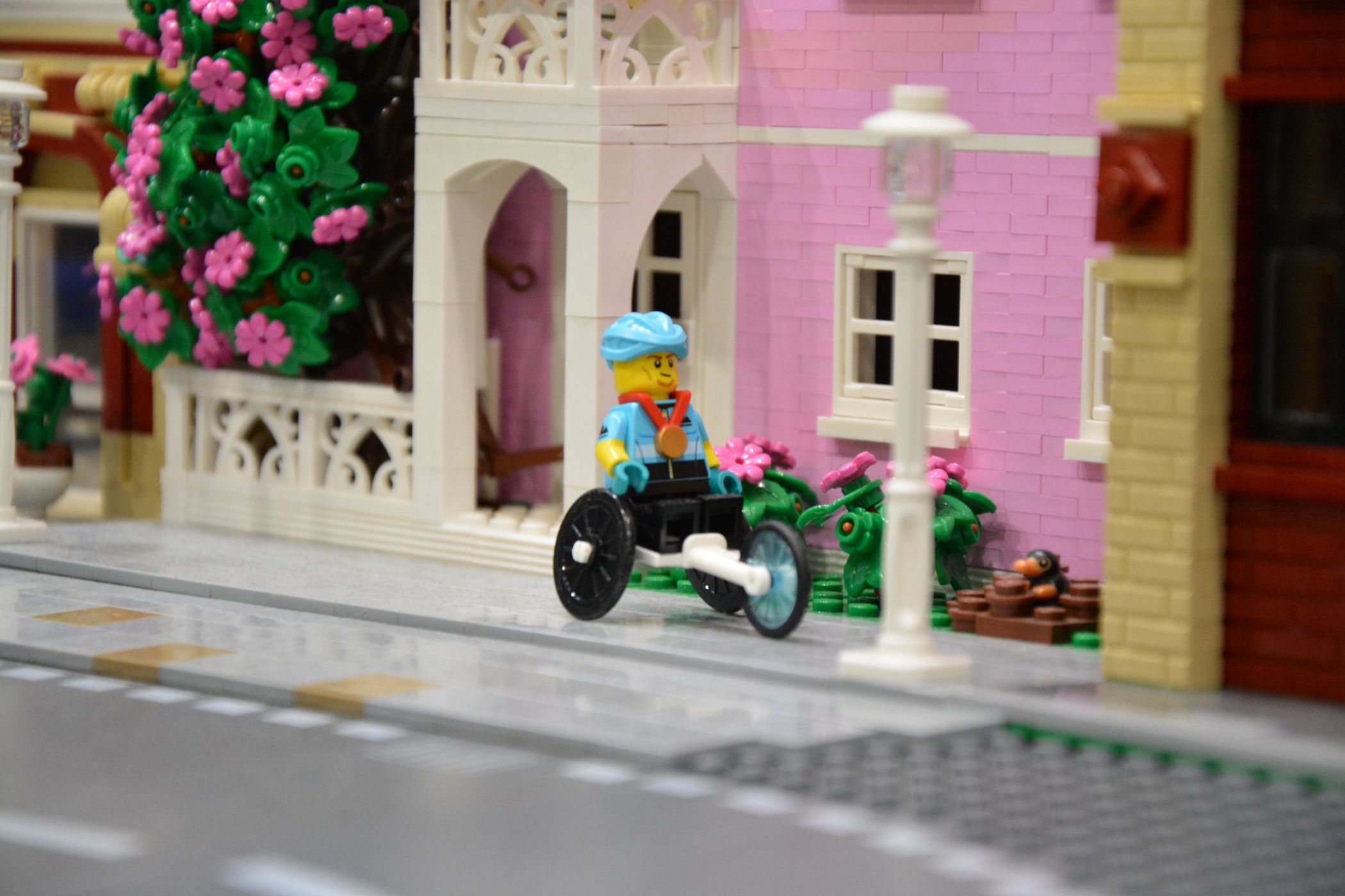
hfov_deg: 14.9
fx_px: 5155
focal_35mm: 138
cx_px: 672
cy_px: 448
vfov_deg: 9.9
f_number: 5.6
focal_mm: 92
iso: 2500
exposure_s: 1/80
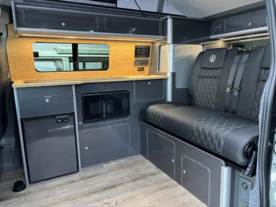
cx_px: 138
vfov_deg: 53.1
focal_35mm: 26
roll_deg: +0.6
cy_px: 104
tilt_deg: -10.6
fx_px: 207
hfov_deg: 67.3
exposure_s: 1/50
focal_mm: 5.96
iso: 320
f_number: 1.6
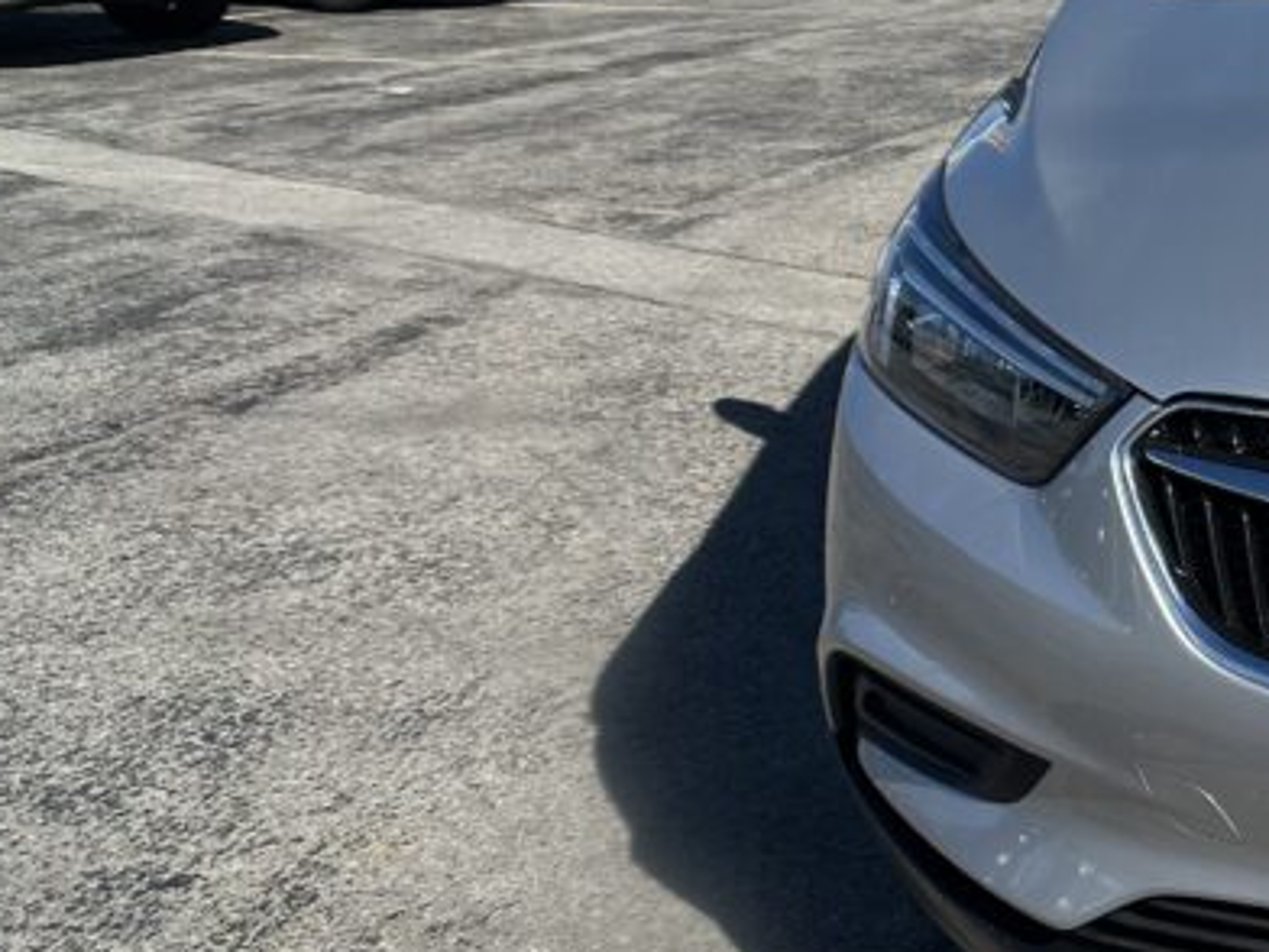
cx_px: 1460
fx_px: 2493
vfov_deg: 21.5
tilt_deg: -13.4
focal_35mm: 68
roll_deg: -1.1
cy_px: 272
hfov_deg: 26.0
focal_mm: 5.7
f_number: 1.5
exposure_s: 1/3968
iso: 50
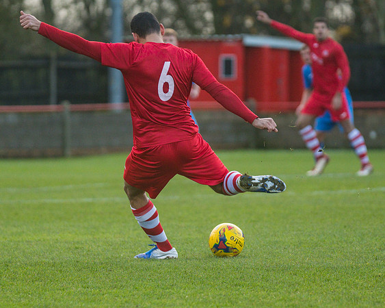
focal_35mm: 357
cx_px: 163
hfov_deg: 5.4
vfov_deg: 4.3
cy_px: 163
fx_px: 4068
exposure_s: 1/2000
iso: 2000
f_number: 2.8
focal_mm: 195
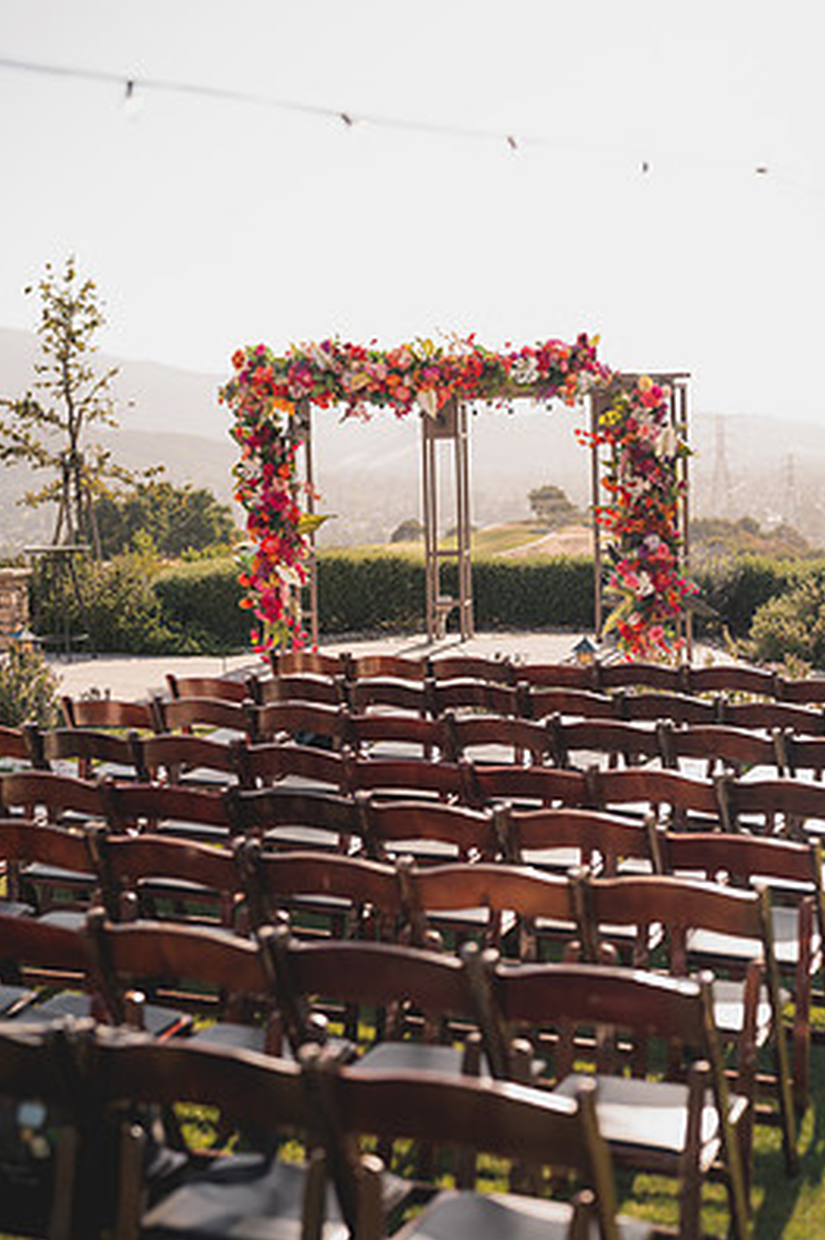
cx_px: 420
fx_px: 1961
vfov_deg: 35.1
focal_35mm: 57
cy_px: 615
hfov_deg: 23.8
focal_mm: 50
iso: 50
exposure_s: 1/1000
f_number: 2
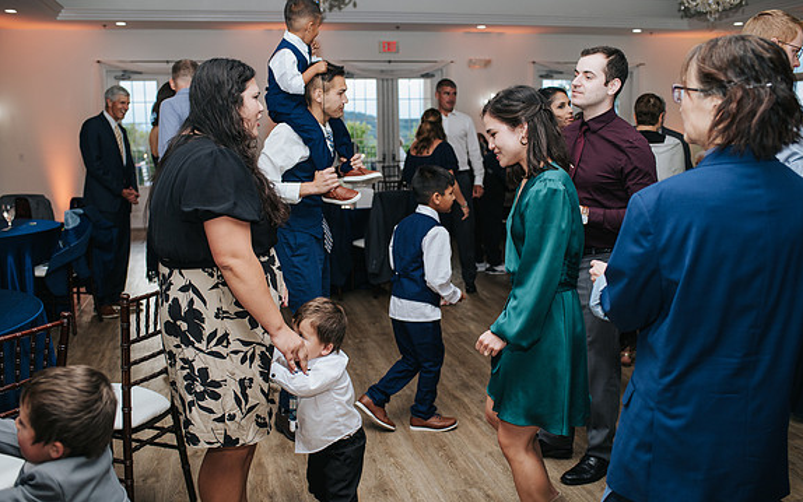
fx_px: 788
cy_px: 257
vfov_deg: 35.3
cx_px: 404
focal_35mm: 36
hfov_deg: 54.0
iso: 800
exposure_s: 1/200
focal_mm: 35
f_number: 3.2
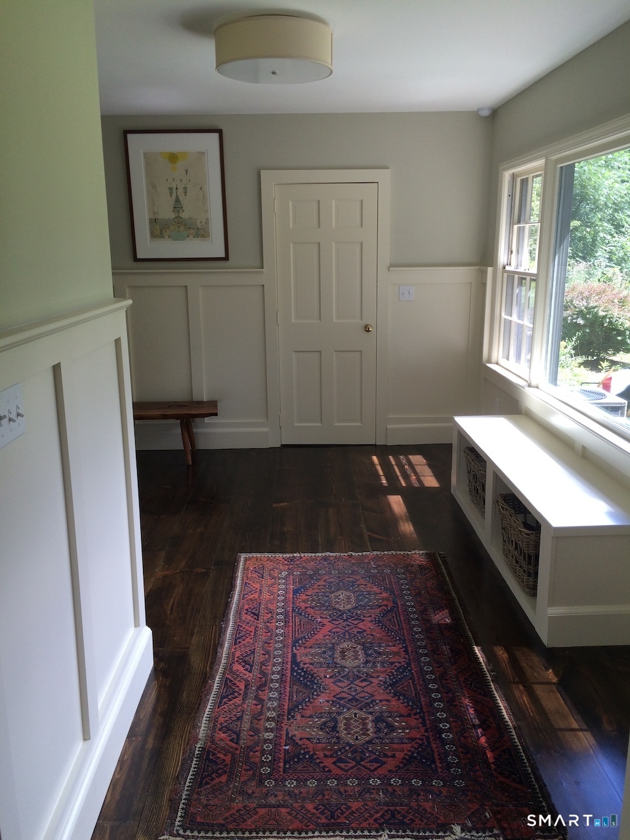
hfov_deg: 48.2
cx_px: 315
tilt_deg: -13.1
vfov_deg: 61.7
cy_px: 420
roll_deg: +0.9
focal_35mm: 29
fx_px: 704
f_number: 2.2
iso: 50
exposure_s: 1/120
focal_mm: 4.15
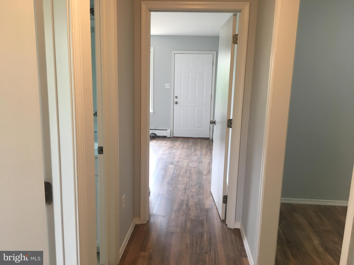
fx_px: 297
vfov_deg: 48.2
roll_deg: -1.4
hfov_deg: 61.7
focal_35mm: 29
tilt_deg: -10.1
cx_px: 177
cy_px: 132
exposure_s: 1/30
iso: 50
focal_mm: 4.15
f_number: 2.2
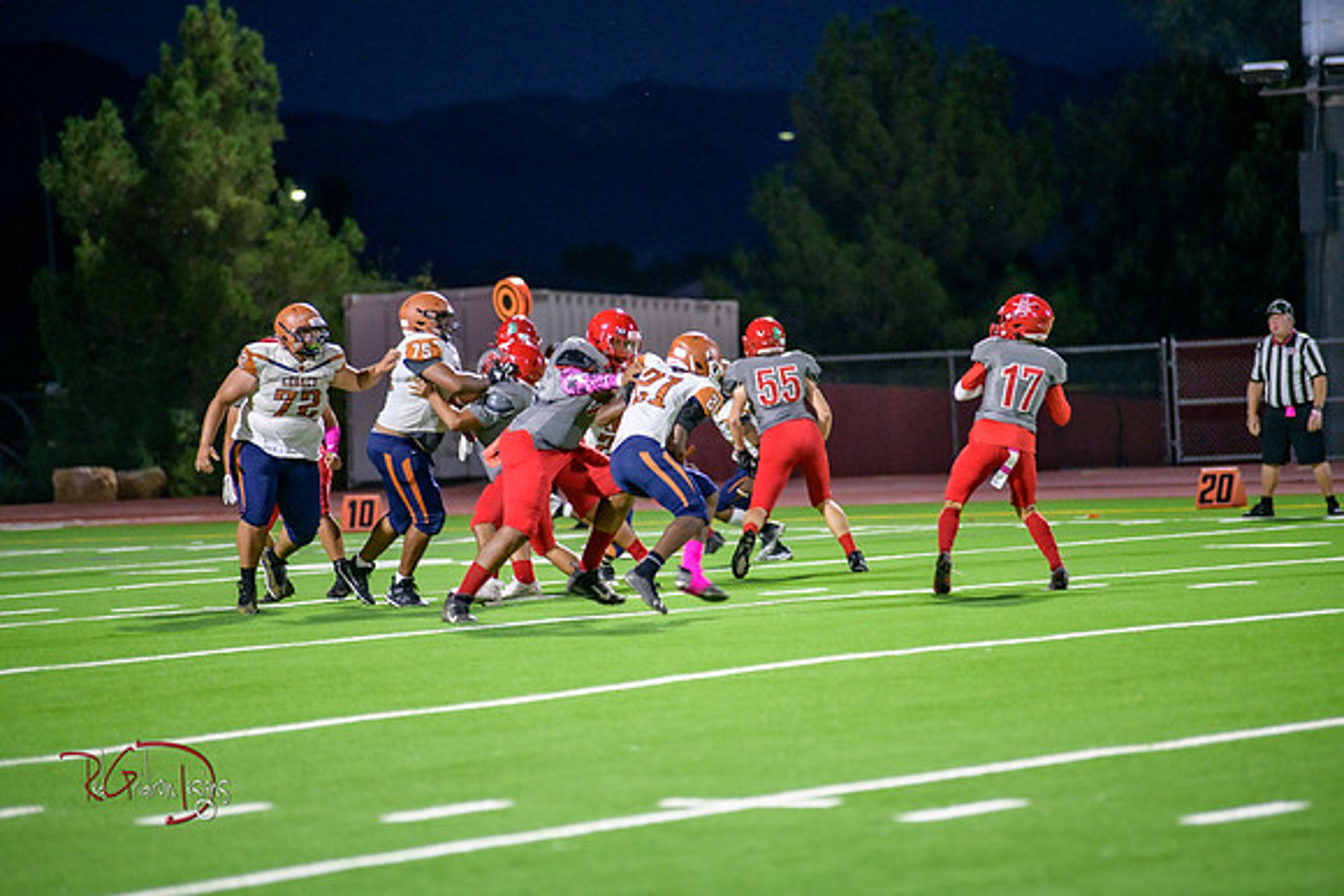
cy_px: 448
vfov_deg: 6.9
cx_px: 672
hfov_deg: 10.3
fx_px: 7468
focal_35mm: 200
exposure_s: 1/250
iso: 1600
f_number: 2.8
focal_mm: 200
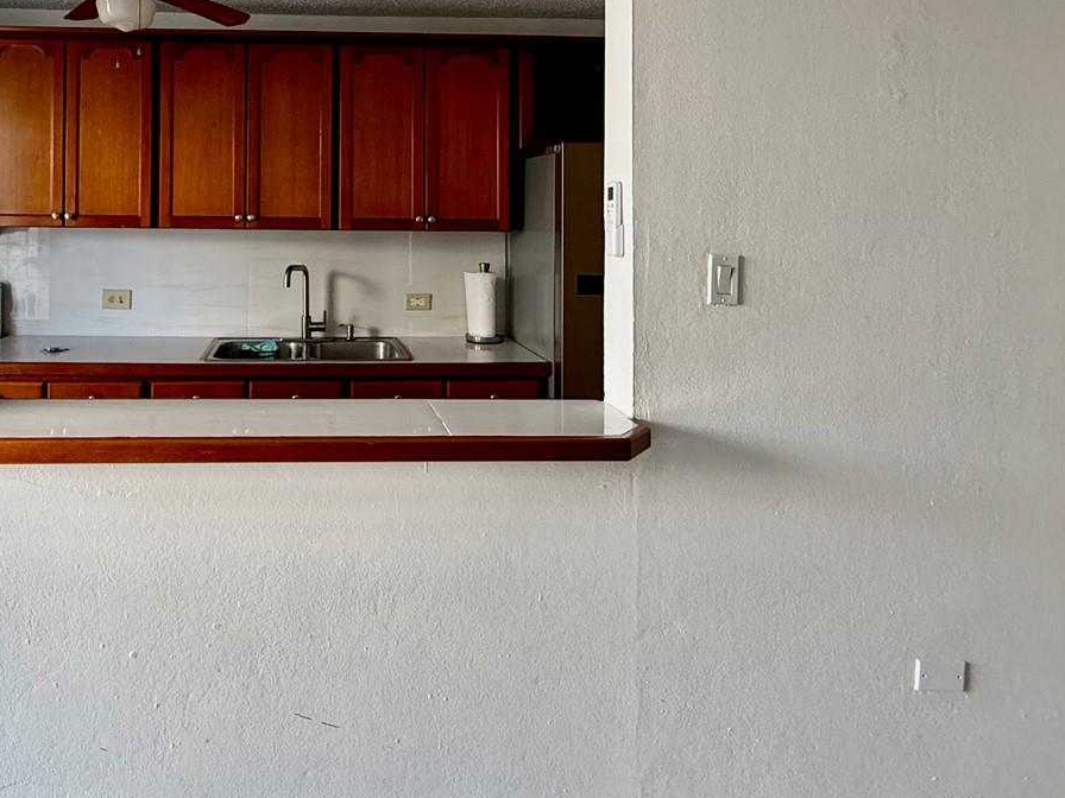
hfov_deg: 67.1
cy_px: 205
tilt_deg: +1.0
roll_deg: -0.5
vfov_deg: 52.6
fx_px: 769
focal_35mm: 25
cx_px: 336
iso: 200
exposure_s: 1/99
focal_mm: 2.22
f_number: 2.2
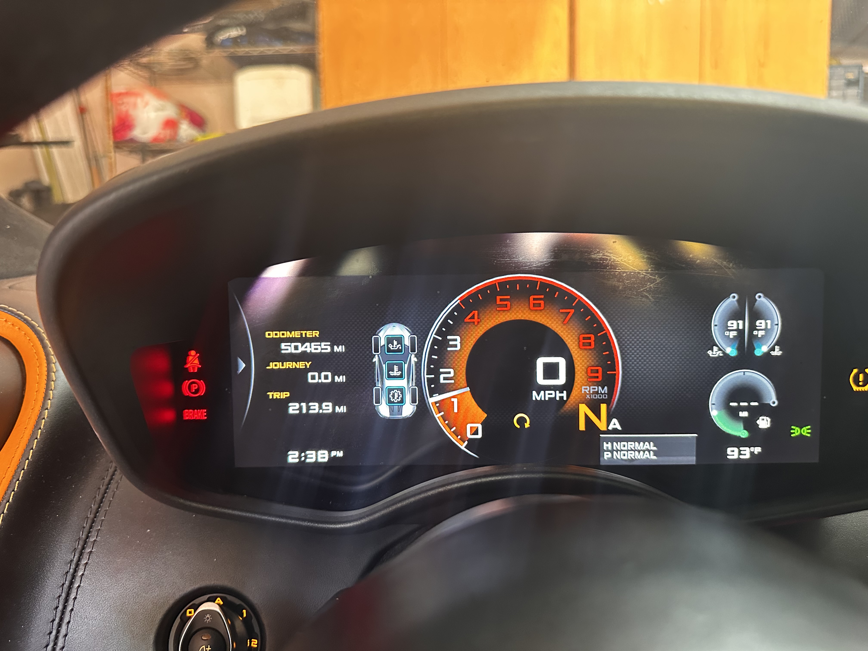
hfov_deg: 71.6
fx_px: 602
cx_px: 434
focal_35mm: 24
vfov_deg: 56.8
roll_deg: +0.6
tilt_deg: -7.9
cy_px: 326
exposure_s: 1/60
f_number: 1.78
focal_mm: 6.86
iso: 640
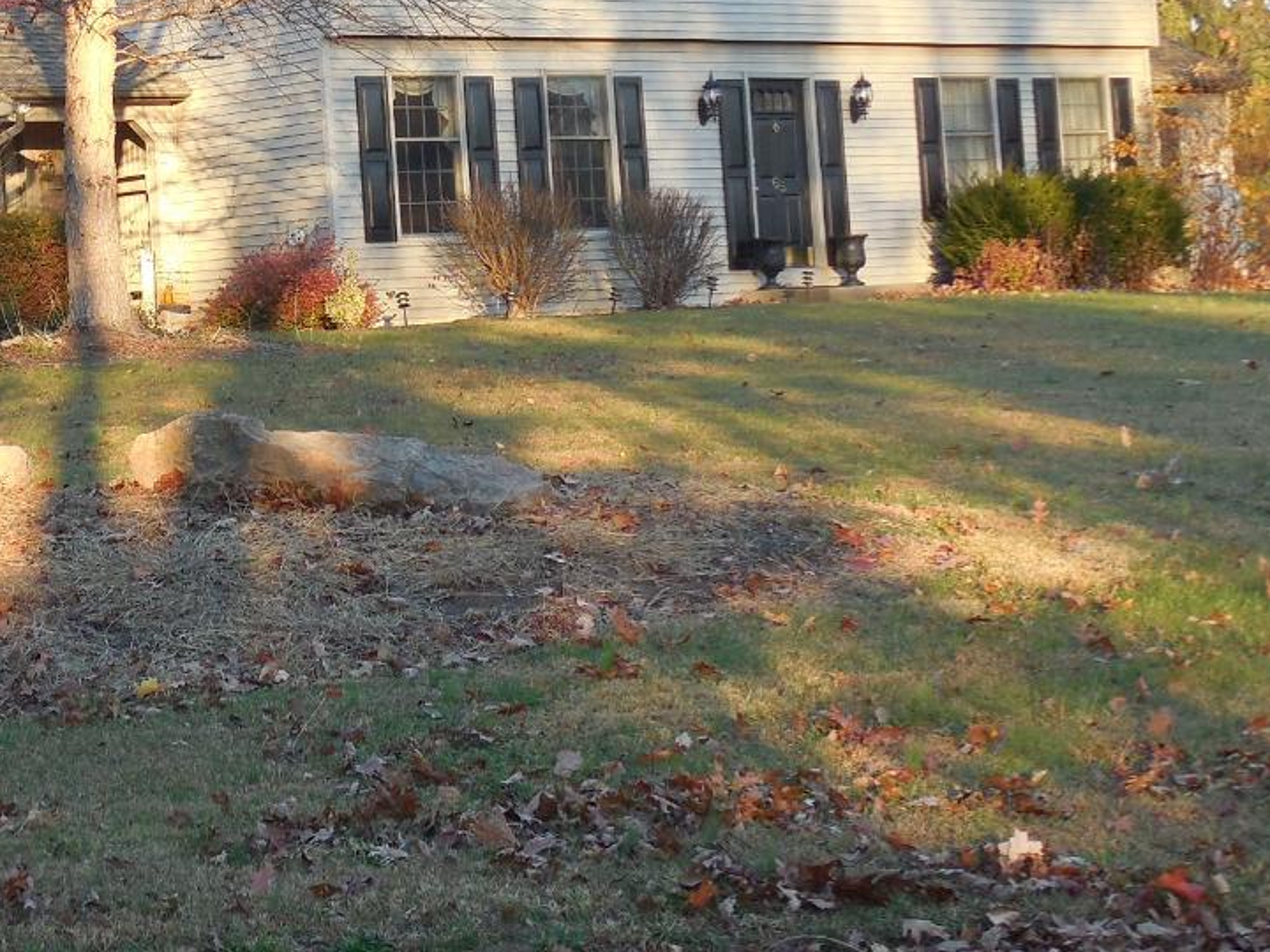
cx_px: 250
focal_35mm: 86
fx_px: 3155
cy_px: 183
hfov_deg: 22.4
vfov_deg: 17.0
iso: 125
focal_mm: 7.8
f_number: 3.9
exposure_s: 1/80
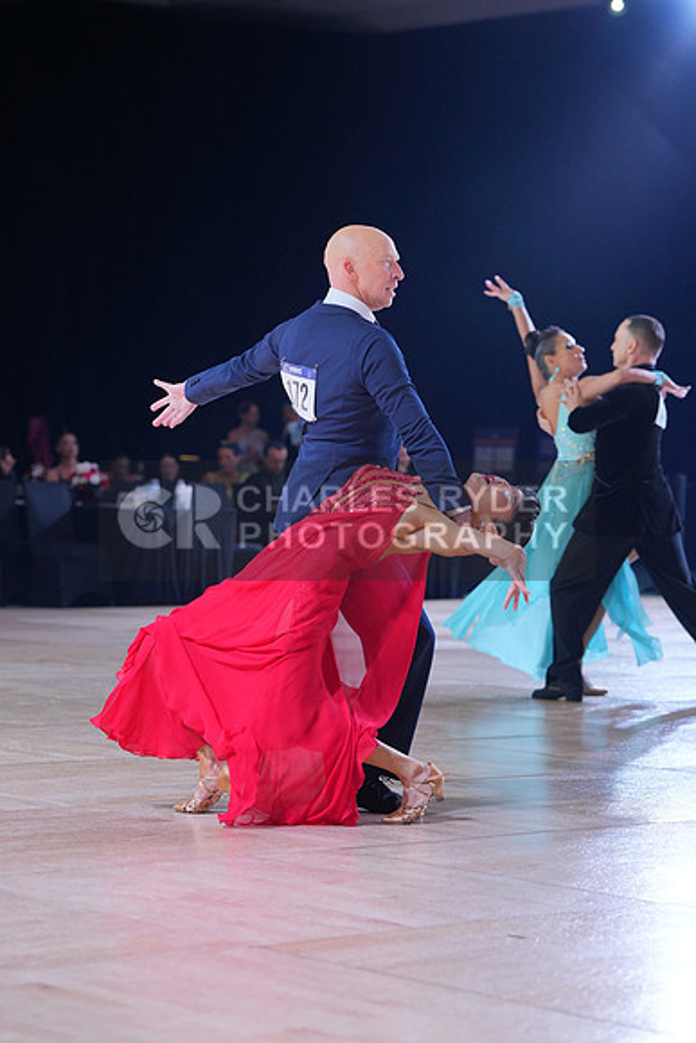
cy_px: 522
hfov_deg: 13.3
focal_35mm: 103
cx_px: 348
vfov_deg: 19.8
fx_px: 2985
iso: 1000
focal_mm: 103
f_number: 4
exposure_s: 1/400
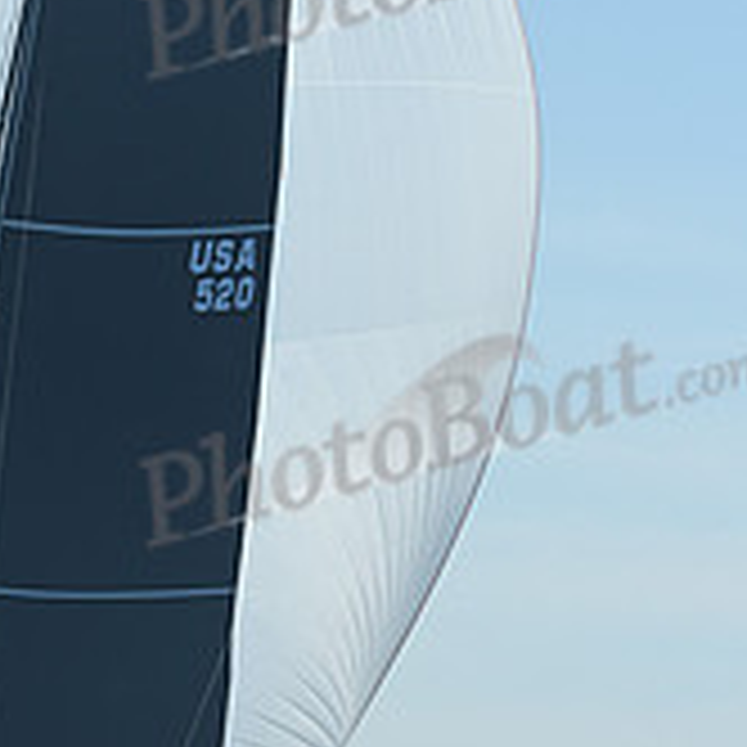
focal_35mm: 333
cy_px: 261
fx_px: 8130
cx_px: -92
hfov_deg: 5.2
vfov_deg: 5.3
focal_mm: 112
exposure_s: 1/1250
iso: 320
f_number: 7.1
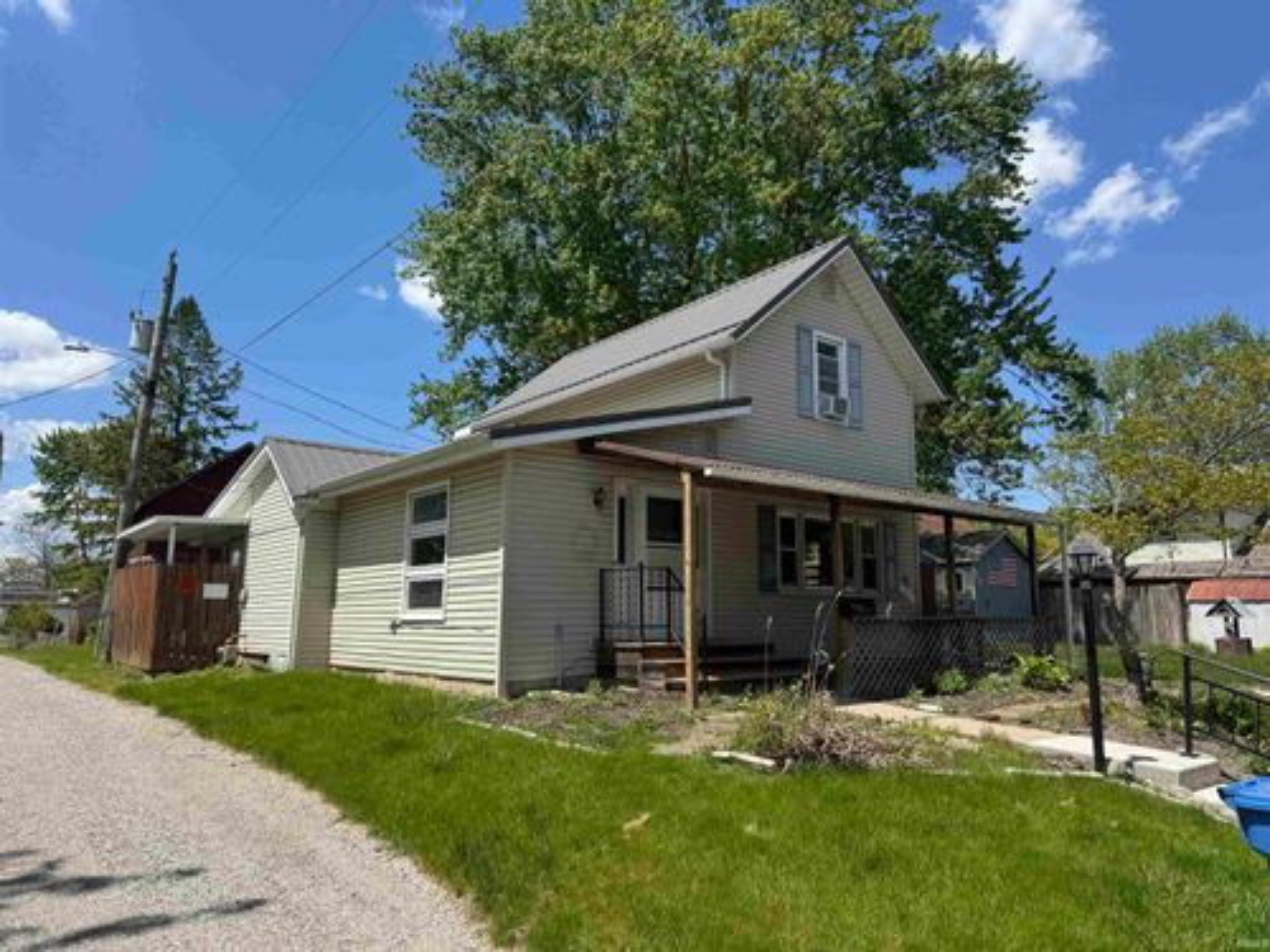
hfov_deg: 71.6
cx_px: 635
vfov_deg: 56.8
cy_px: 476
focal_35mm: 24
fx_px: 881
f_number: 1.78
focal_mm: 6.76
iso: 80
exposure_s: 1/3802
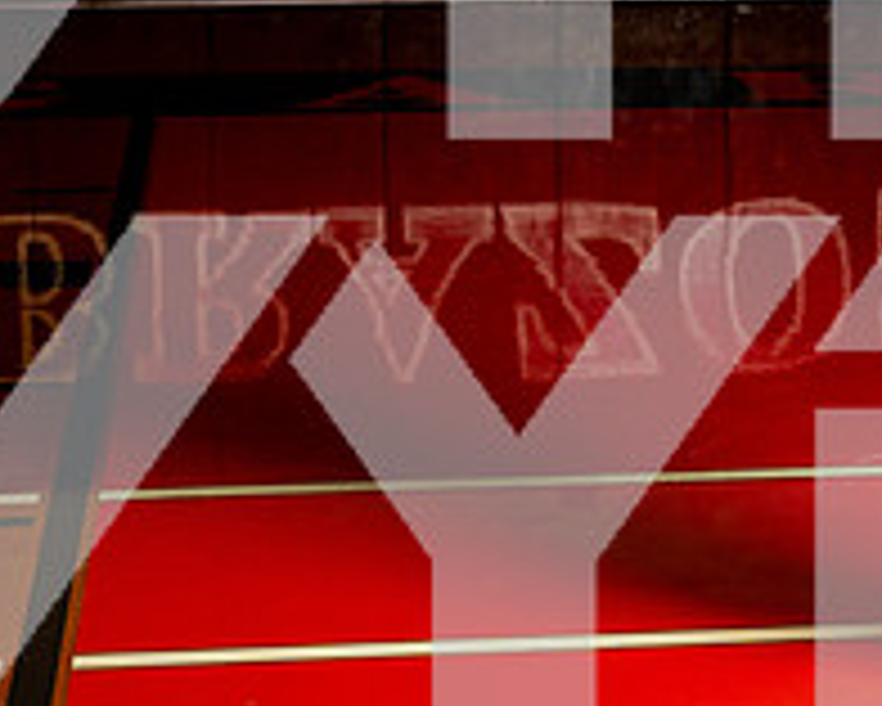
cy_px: -84
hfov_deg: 13.7
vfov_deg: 10.9
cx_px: 746
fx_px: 3656
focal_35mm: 140
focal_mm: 41
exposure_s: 1/250
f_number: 5.6
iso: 100
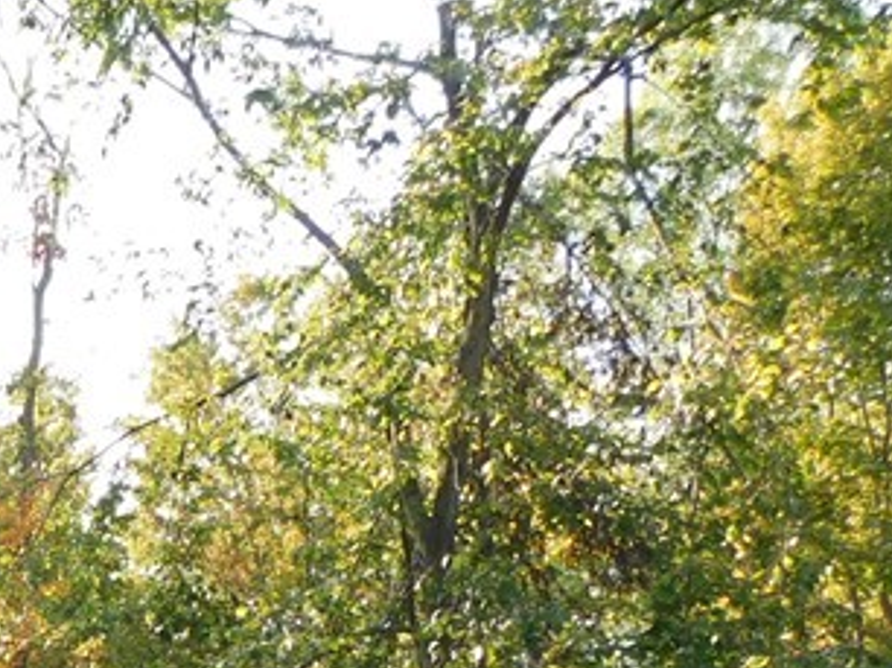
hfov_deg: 21.9
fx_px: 1983
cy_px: 948
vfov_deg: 17.5
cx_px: -373
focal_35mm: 77
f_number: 3
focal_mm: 4
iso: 125
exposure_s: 1/250
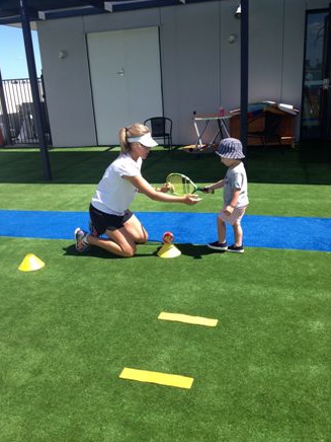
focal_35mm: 36
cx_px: 164
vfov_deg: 51.4
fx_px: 459
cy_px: 225
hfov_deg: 39.7
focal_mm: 4.28
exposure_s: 1/1104
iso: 64
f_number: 2.4
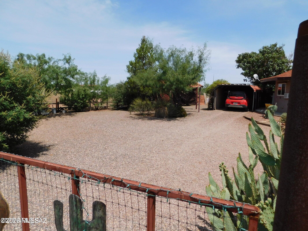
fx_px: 205
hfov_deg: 73.9
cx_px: 154
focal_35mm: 23
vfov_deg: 58.9
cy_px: 116
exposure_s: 1/500
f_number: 6
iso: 125
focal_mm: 4
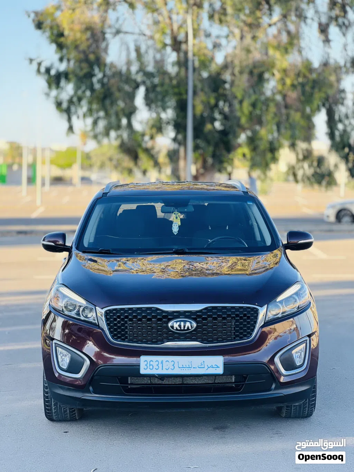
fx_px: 1050
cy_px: 236
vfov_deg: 25.3
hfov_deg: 19.1
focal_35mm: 77
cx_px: 177
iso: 50
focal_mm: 9
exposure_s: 1/121
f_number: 2.8
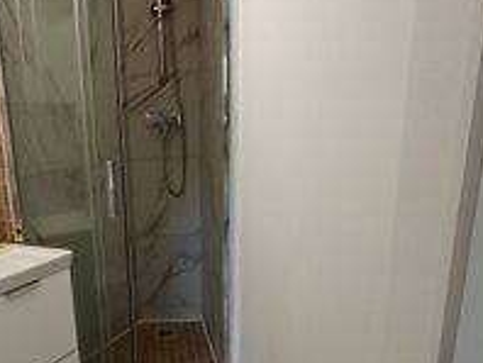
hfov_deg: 60.3
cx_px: 127
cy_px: 269
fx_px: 391
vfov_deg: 48.1
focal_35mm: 28
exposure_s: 1/50
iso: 100
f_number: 2.2
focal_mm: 1.64
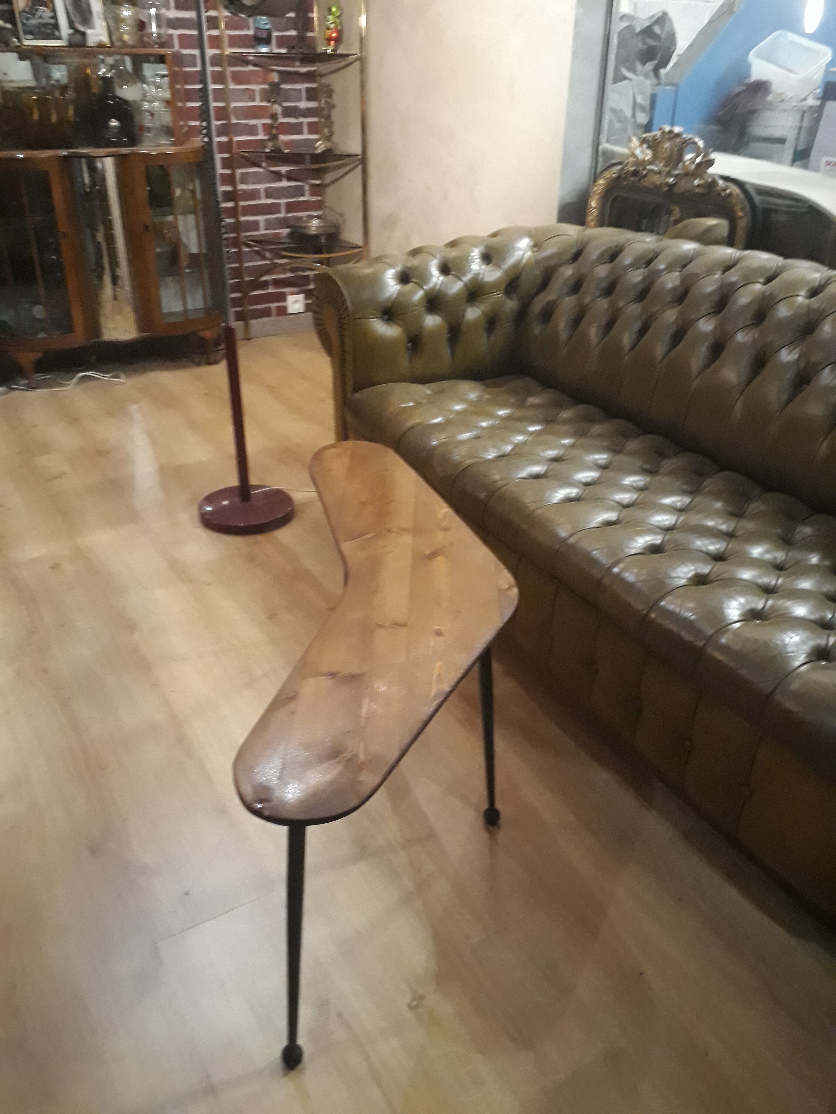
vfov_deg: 65.3
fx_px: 869
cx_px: 418
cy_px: 557
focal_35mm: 27
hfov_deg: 51.4
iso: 500
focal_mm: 3.6
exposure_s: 1/17
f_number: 1.9
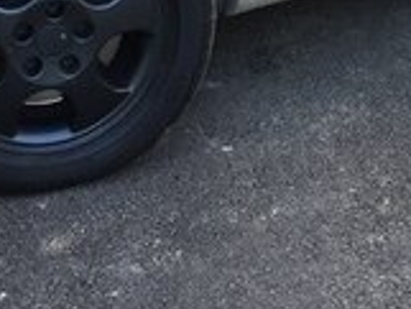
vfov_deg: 11.2
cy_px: -315
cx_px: 235
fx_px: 1414
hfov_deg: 16.5
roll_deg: +3.2
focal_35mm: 119
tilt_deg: -13.7
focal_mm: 4.15
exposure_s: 1/107
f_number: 2.2
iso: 32
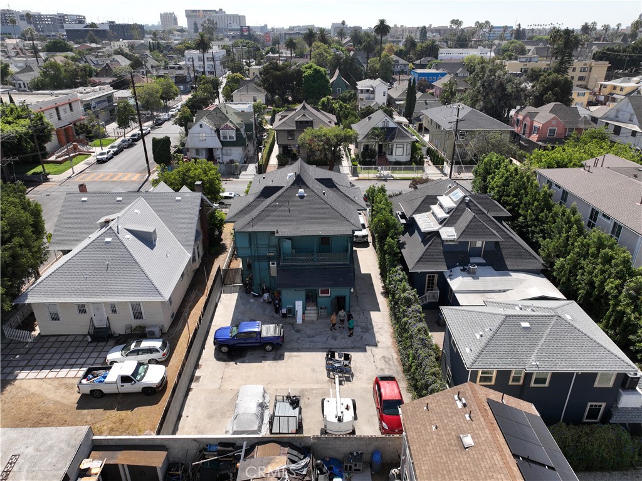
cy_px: 240
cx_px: 321
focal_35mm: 24
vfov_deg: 56.8
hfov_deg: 71.6
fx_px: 445
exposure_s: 1/60
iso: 130
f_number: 2.8
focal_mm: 12.29
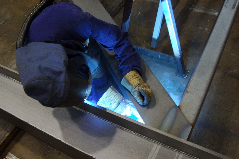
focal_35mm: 36
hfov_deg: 53.2
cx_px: 120
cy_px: 80
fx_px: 239
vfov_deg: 36.8
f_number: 8
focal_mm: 24
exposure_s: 1/13
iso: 800
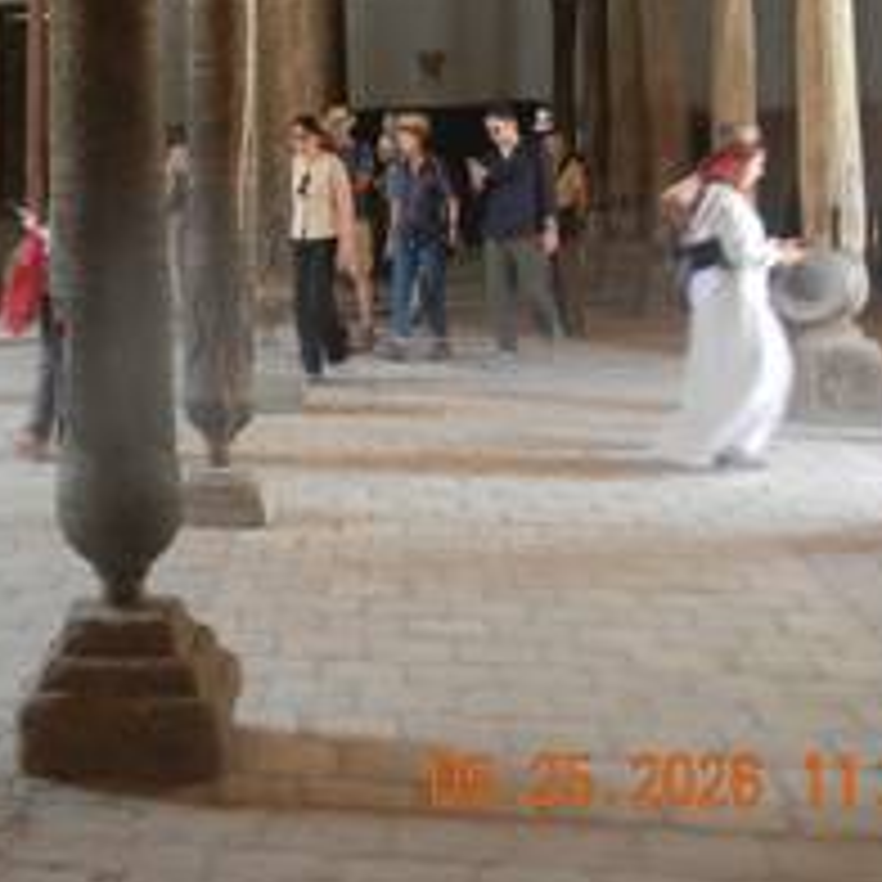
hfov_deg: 25.3
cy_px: 140
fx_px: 1874
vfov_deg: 25.9
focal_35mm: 65
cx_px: 14
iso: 400
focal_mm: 5.4
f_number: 3.5
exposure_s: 1/13
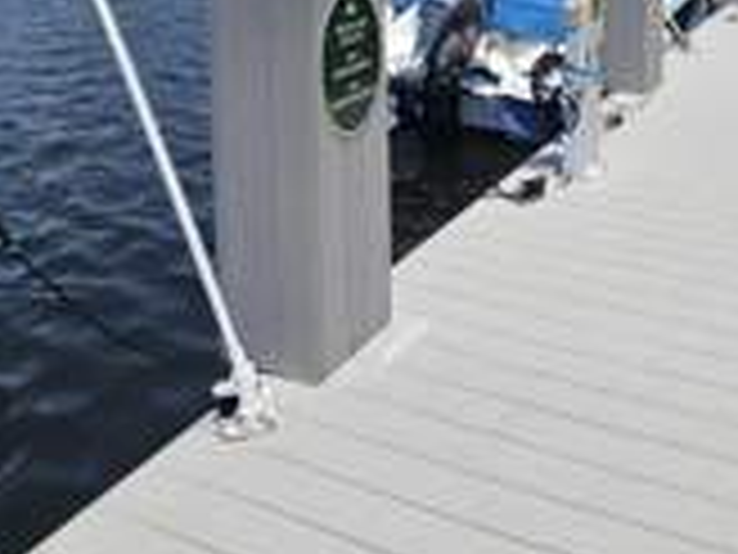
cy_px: -101
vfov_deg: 31.8
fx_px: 810
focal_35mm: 38
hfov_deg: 46.0
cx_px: 608
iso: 50
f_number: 2.2
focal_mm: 2.2
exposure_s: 1/4222
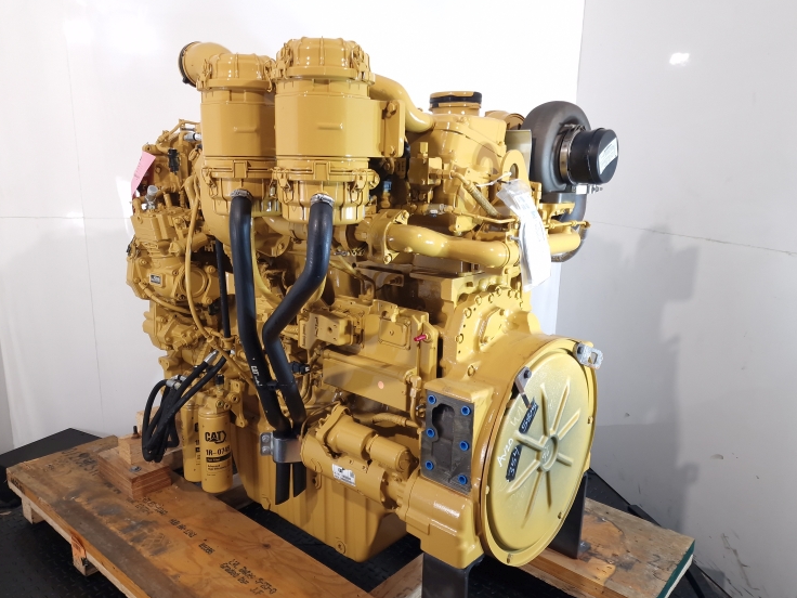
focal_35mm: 25
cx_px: 367
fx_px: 576
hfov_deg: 69.3
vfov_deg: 54.9
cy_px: 311
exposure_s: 1/50
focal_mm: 6.4
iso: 80
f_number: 1.8
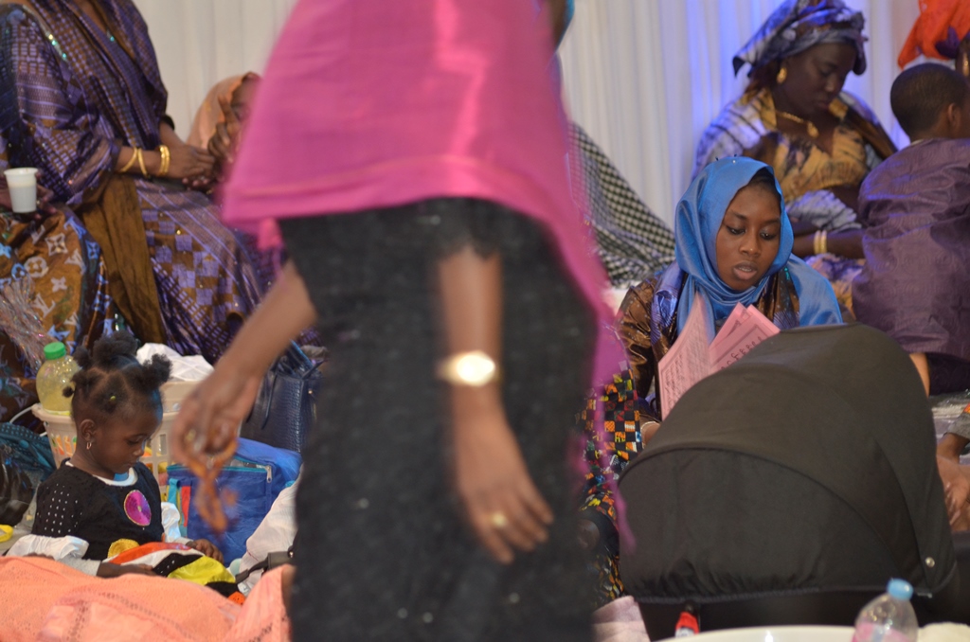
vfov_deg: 6.8
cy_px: 321
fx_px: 5444
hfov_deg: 10.2
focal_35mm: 202
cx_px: 485
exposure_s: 1/50
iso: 640
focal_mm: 135
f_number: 4.2
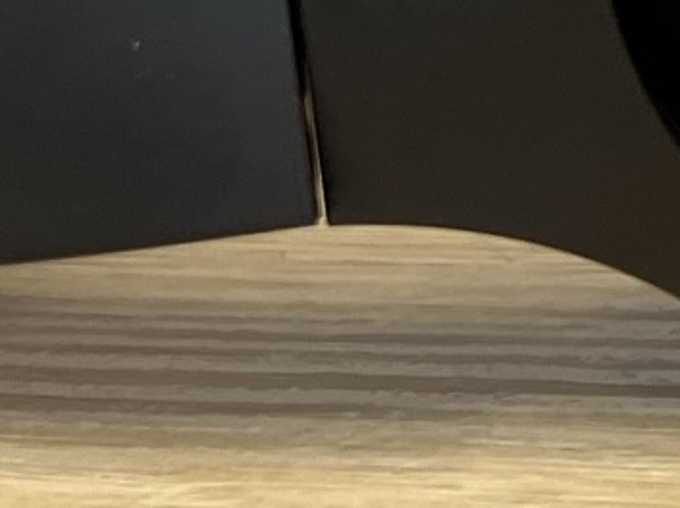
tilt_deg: -1.0
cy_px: -799
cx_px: 1433
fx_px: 2963
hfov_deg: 11.5
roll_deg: -0.1
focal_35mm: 151
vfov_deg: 8.7
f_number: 1.5
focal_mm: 5.7
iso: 80
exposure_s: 1/121
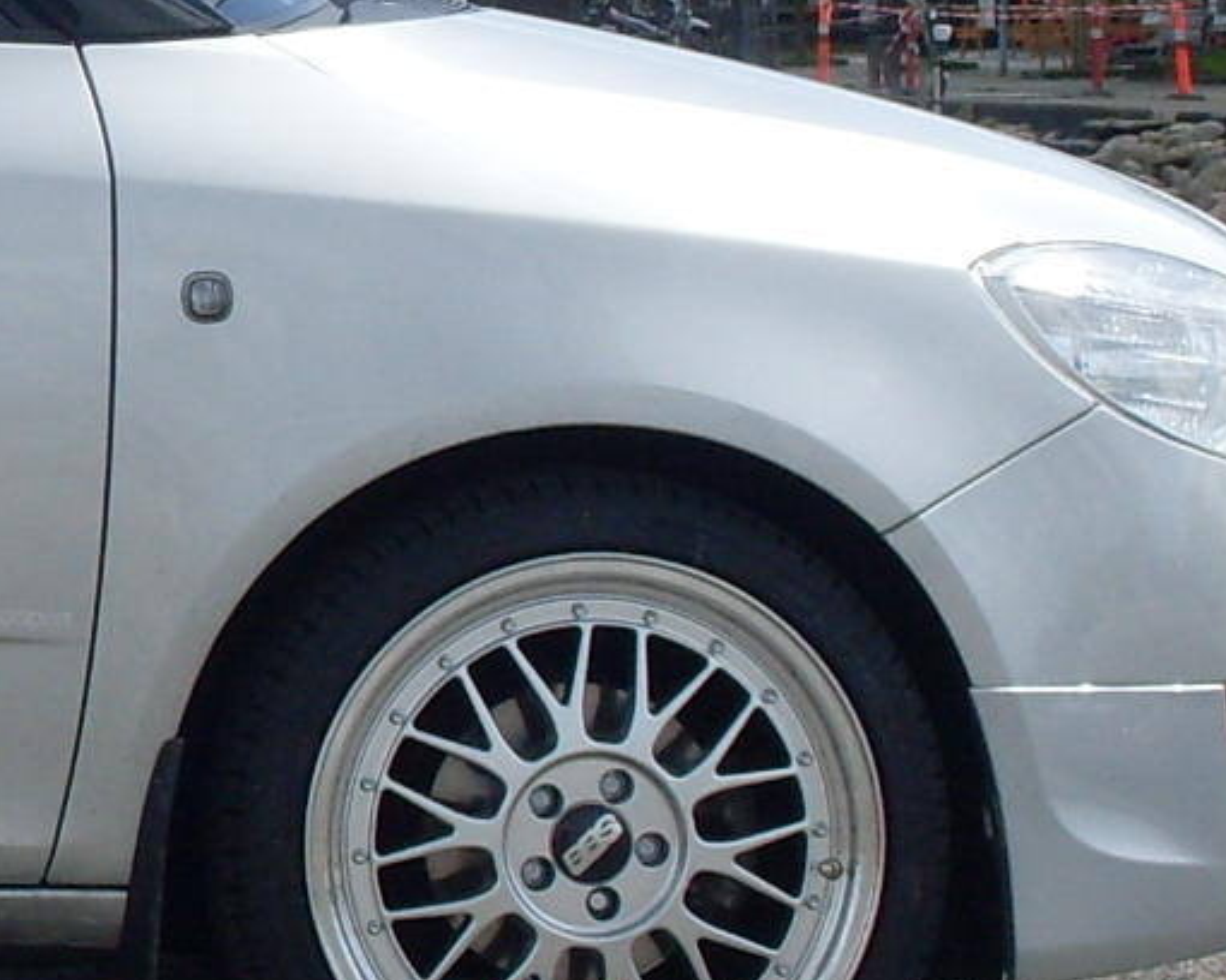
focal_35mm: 235
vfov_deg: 6.6
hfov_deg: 8.0
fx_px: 8527
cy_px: 17
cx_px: -904
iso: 80
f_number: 9.9
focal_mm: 9.9
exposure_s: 1/125
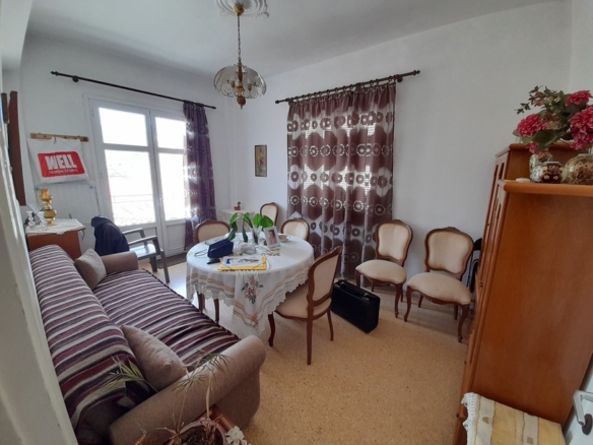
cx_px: 296
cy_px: 222
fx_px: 223
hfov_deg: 106.2
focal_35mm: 13
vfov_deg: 89.9
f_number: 2.2
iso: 64
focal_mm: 1.42
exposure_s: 1/50
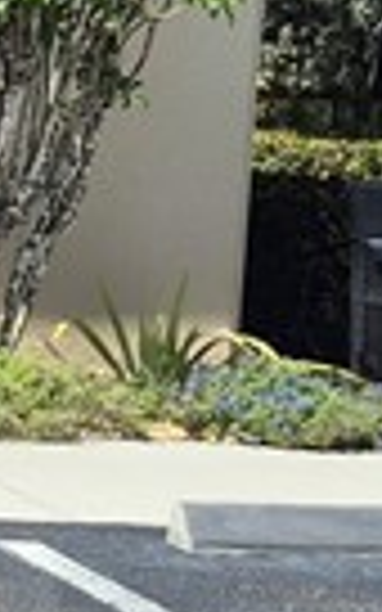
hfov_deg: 6.2
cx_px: -998
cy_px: 382
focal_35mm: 183
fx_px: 3048
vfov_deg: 11.4
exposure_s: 1/1888
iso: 25
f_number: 1.8
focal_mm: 5.4
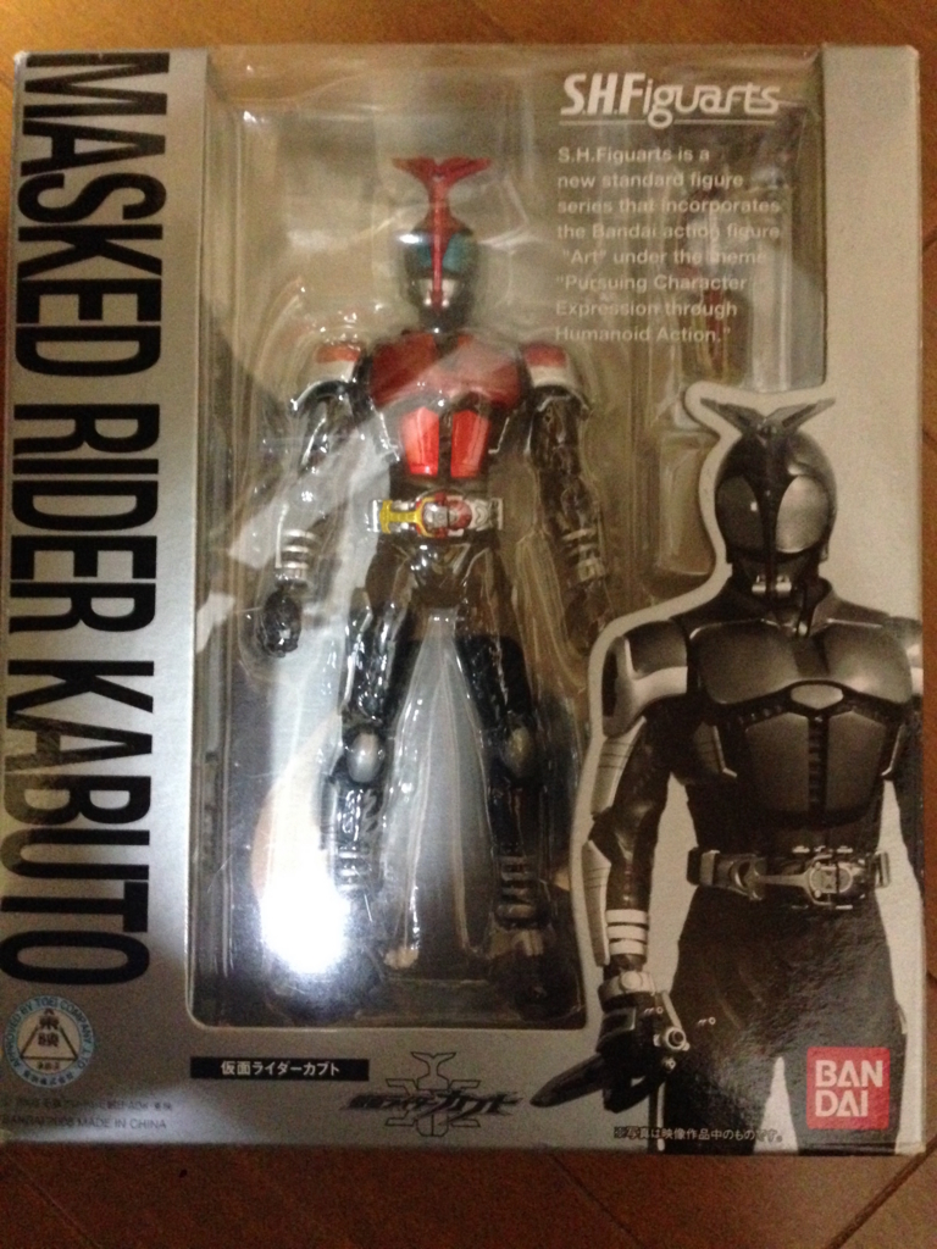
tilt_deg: -84.8
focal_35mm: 33
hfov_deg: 42.9
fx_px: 1191
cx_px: 468
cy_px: 624
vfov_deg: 55.4
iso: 800
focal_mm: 4.12
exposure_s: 1/15
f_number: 2.4
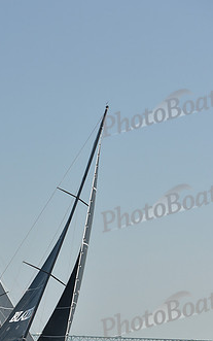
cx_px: 48
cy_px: 274
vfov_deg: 16.6
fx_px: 1160
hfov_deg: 10.5
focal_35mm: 125
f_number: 5
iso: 250
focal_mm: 70
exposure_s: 1/640
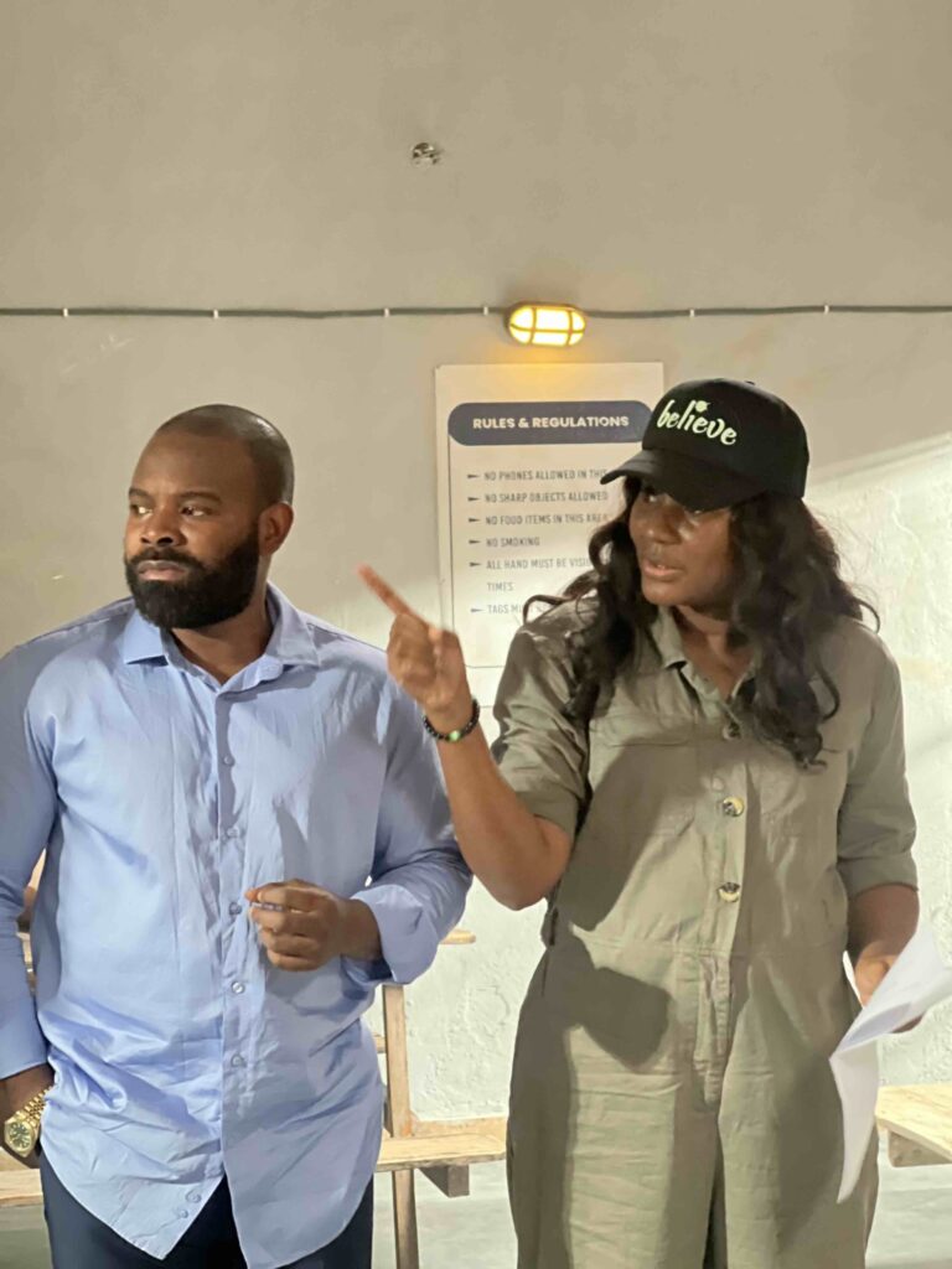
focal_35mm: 77
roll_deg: +1.2
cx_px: 476
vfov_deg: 25.3
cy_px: 634
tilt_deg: -0.5
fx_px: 2824
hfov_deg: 19.1
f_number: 2.8
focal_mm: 9
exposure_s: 1/15
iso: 1600
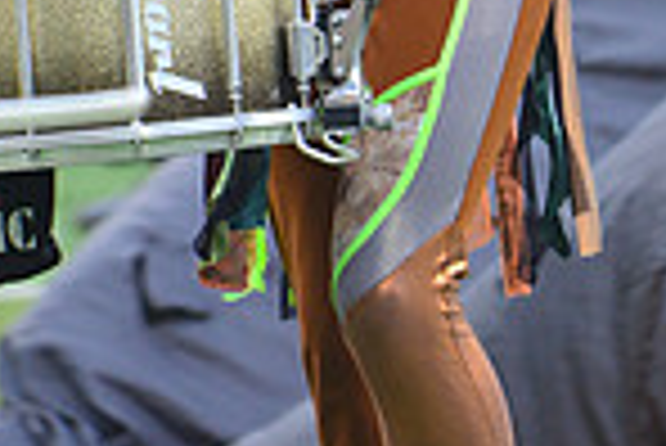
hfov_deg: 2.6
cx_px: 281
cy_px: -500
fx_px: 14648
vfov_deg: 1.7
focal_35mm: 791
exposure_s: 1/400
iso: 640
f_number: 5.6
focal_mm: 260
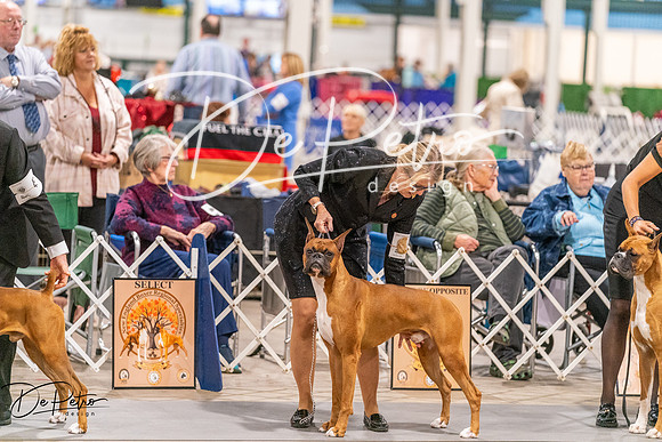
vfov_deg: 8.7
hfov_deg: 13.0
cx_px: 331
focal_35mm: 158
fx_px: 2906
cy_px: 221
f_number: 3.2
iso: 6400
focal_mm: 158
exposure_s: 1/250
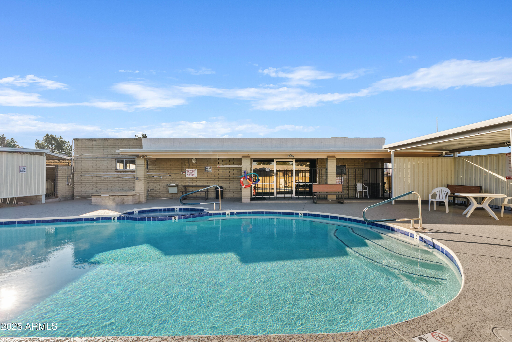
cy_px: 171
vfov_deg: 73.8
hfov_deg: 96.7
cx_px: 256
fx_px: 228
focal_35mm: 16
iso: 100
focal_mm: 16
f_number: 8
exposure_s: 1/50
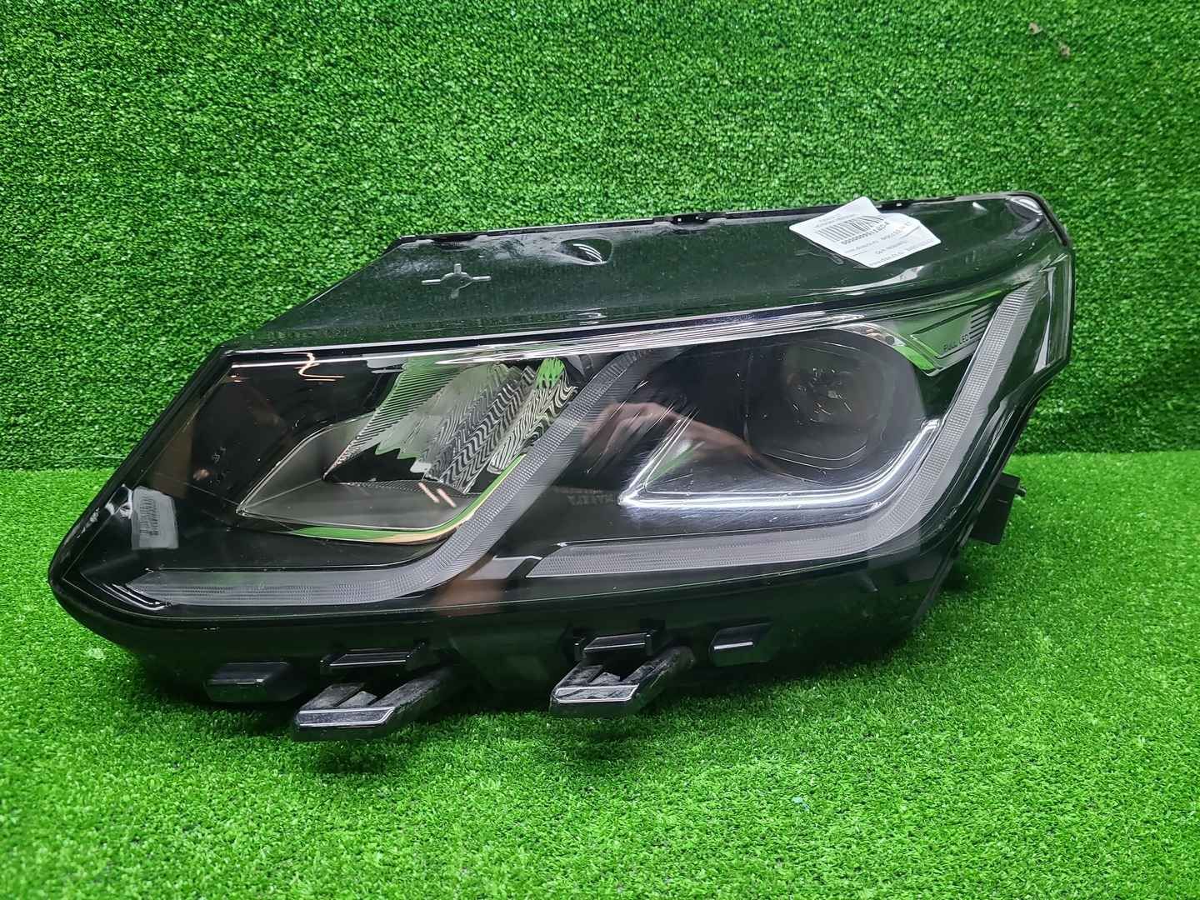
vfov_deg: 53.1
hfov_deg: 67.3
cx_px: 600
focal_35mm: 26
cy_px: 450
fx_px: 901
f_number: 1.8
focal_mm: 5.4
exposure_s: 1/50
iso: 110
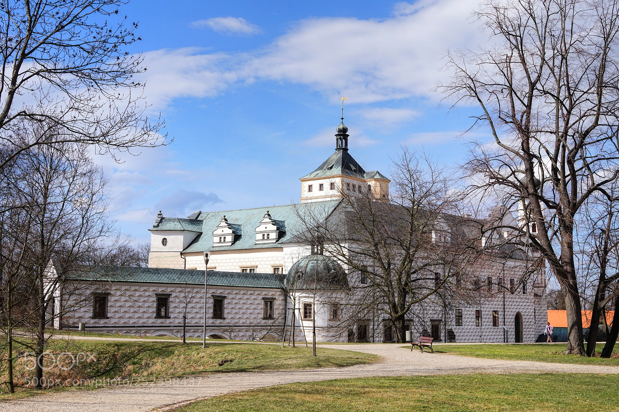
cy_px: 206
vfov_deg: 29.8
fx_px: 773
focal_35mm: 45
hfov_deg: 43.6
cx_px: 310
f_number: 14
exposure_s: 1/200
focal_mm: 30
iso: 100
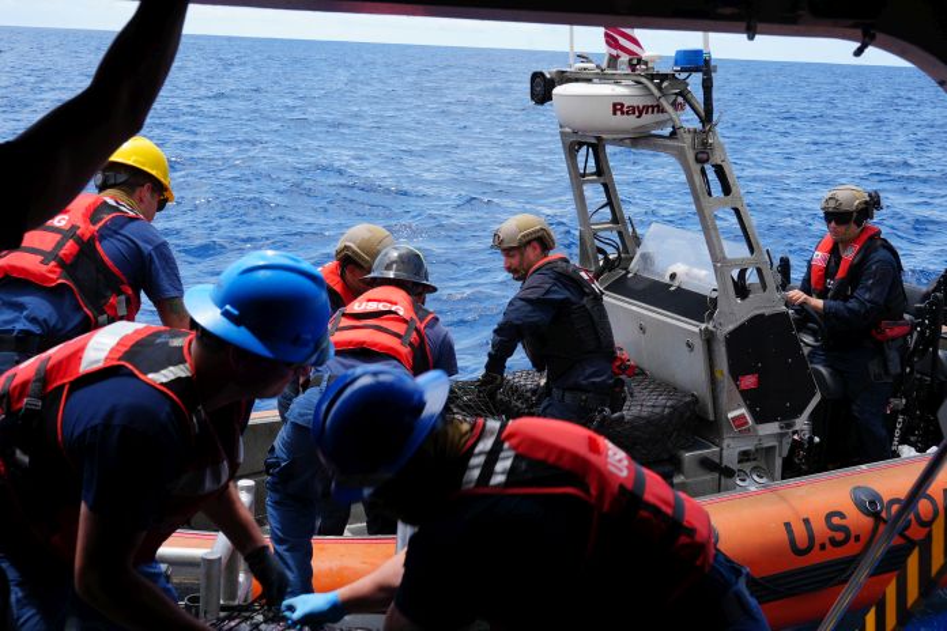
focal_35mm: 48
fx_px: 1263
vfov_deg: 28.1
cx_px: 474
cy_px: 316
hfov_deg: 41.1
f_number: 10
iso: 80
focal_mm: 48
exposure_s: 1/100
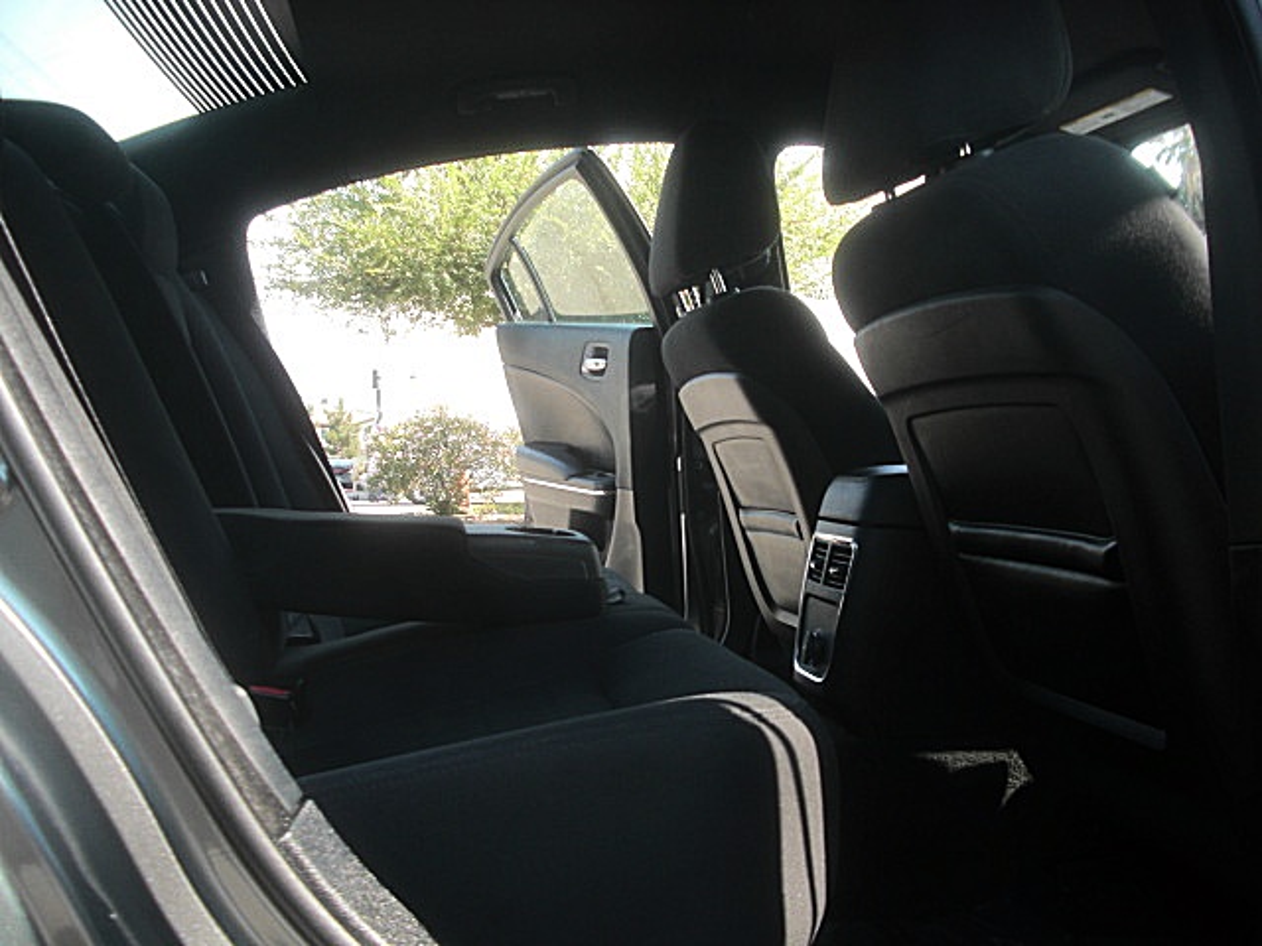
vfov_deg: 39.7
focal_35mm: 36
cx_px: 631
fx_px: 1312
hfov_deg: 51.4
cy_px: 473
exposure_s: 1/125
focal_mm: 6.3
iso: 50
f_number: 2.8
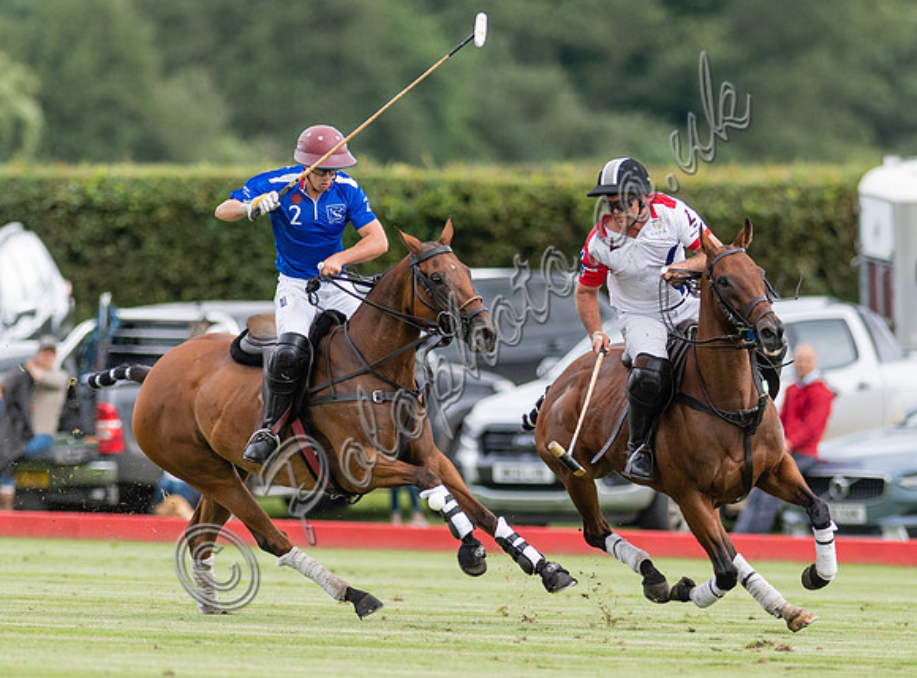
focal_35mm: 649
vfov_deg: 2.3
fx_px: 17116
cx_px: 631
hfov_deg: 3.1
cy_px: 433
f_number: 2.8
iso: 320
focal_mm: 300
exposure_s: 1/2000
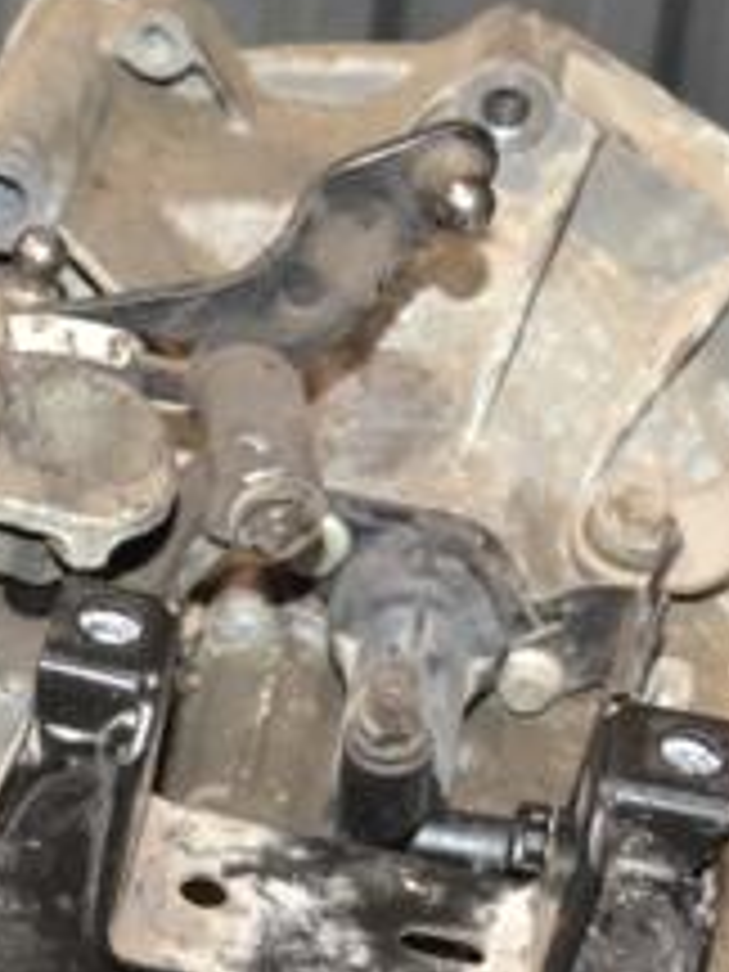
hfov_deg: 14.7
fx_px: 2817
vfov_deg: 19.3
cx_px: 238
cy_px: 801
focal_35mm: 100
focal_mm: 25
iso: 800
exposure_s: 1/60
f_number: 5
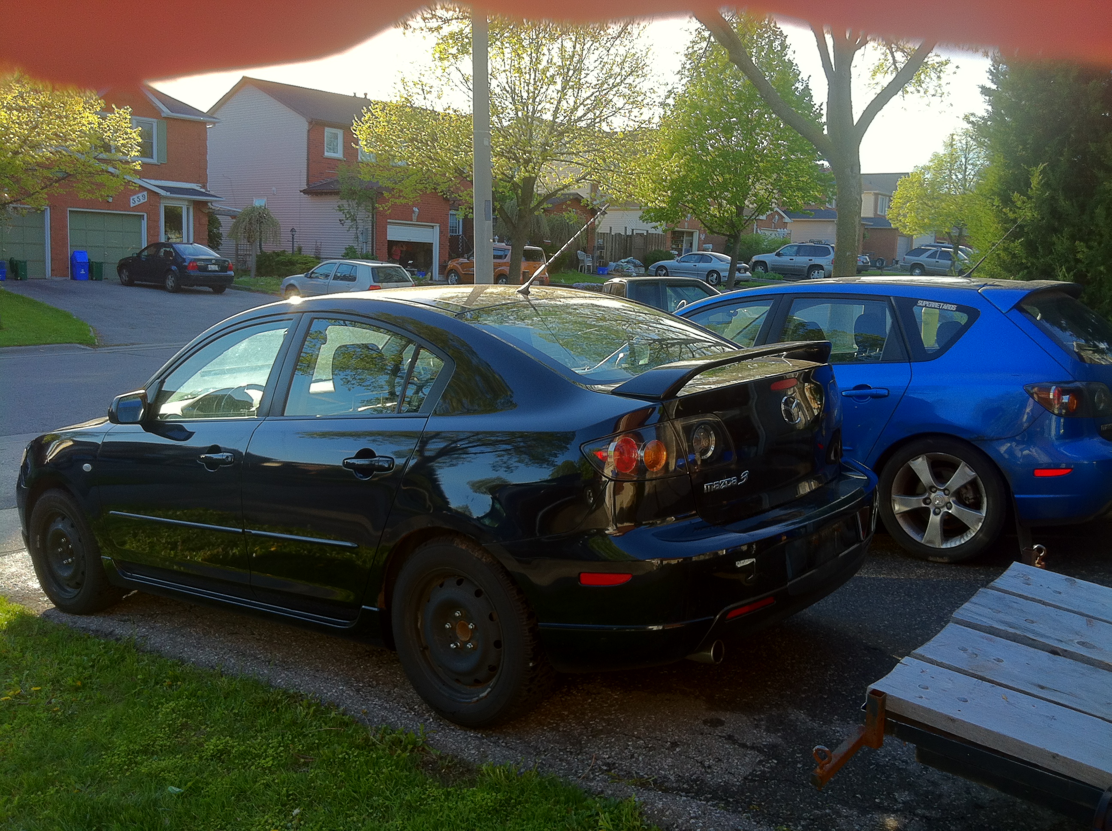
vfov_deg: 40.6
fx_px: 1123
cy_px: 416
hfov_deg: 52.7
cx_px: 556
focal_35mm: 35
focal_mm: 3.85
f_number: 2.8
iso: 100
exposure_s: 1/120
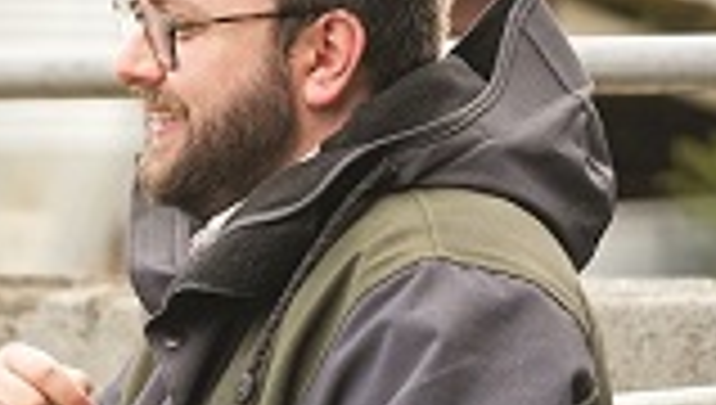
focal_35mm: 262
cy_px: 443
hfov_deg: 8.1
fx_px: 4982
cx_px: -338
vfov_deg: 4.6
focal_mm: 70
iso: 1250
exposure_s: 1/4000
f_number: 2.8
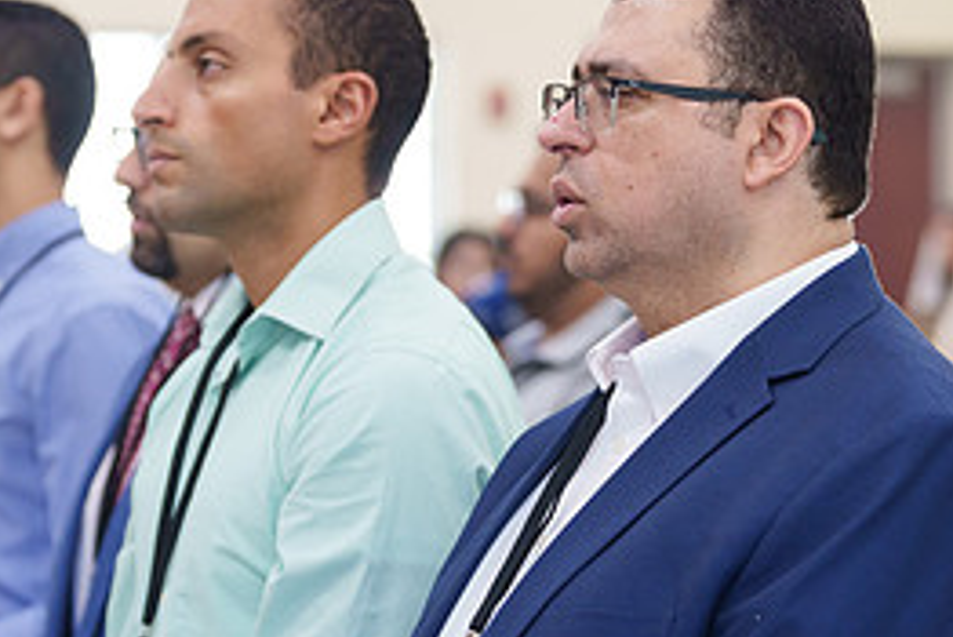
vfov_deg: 8.9
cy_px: 424
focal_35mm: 155
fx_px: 4105
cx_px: 524
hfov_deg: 13.2
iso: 1250
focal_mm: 70
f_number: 2.8
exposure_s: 1/160
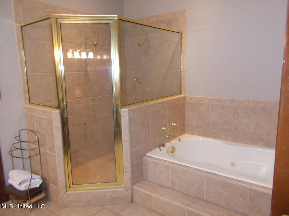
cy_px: 108
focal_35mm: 26
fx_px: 217
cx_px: 144
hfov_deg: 67.3
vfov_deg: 53.1
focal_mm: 4.6
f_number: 3.2
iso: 200
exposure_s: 1/25
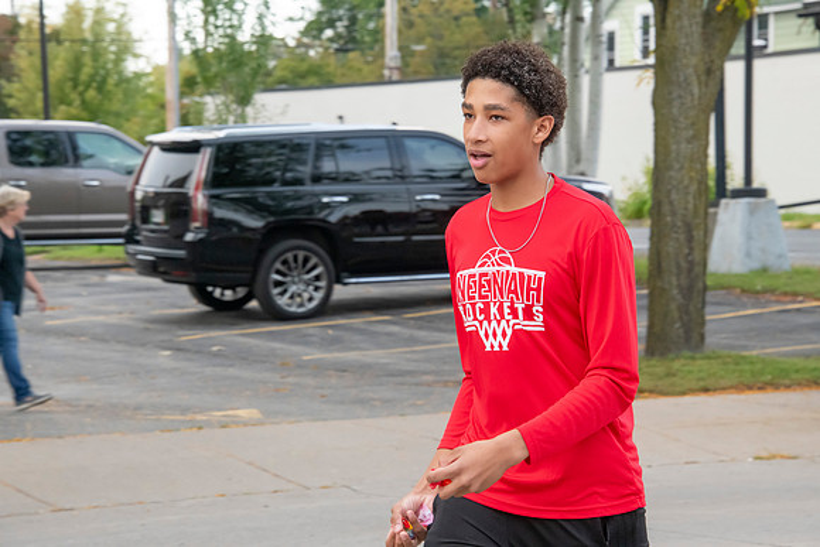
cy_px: 274
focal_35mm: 150
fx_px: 3417
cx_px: 410
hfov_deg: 13.7
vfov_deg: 9.2
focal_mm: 150
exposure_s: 1/200
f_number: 11
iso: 3200
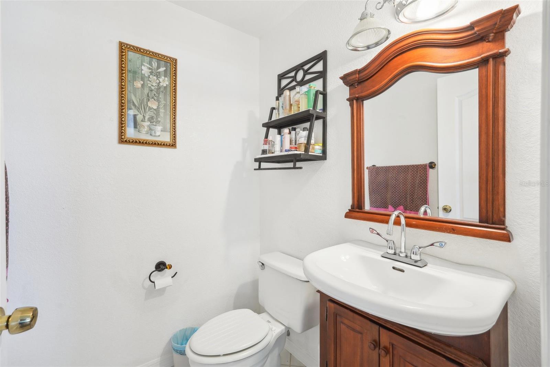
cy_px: 184
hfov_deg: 96.7
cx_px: 275
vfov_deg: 73.7
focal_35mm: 16
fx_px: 244
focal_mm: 16
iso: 400
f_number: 8
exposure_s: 1/10
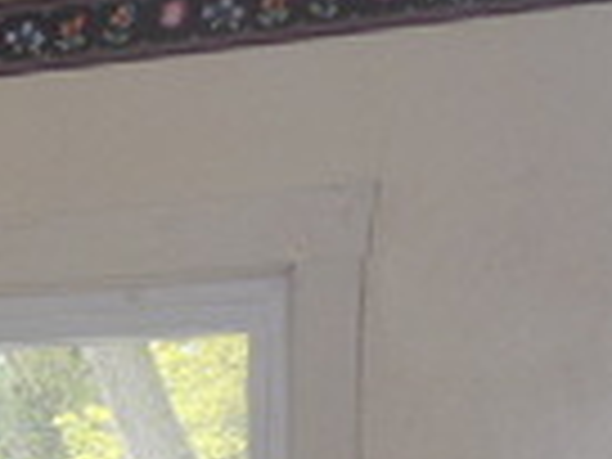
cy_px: 702
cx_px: -436
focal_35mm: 118
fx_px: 2086
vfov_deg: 12.0
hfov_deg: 14.9
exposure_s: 1/60
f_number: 3.3
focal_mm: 4.5
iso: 125
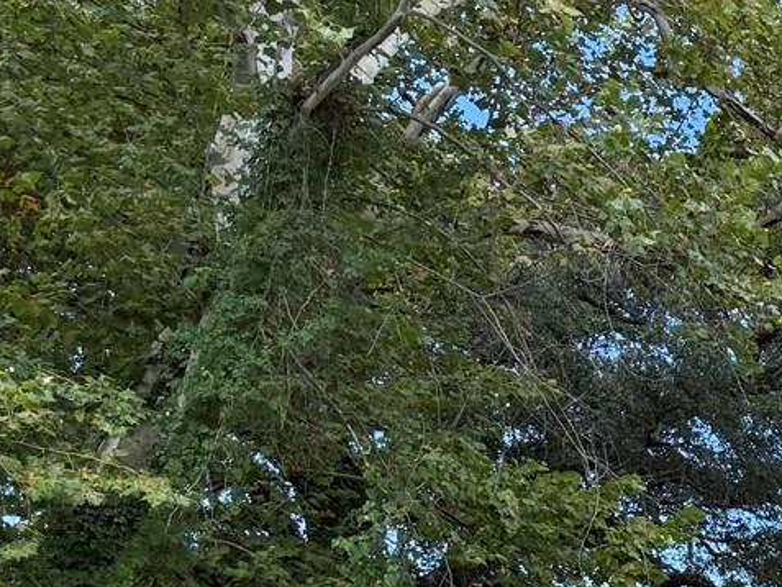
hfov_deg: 15.1
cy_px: 995
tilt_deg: +3.3
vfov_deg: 13.2
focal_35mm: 103
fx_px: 2327
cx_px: 1613
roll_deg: -1.4
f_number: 1.78
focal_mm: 6.76
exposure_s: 1/1046
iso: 100
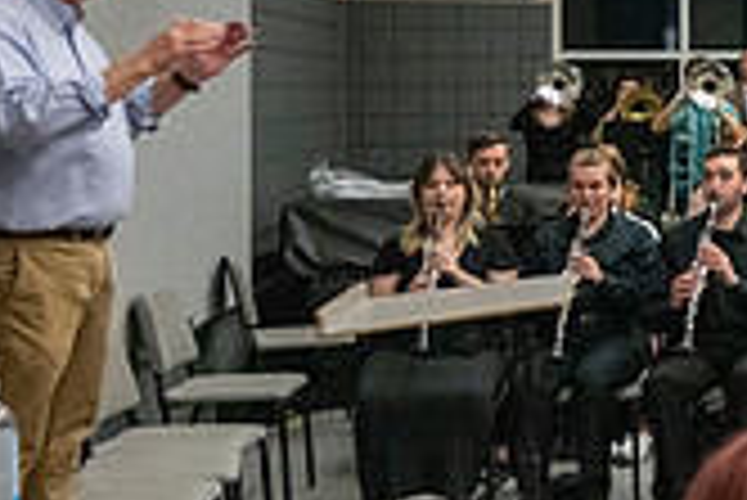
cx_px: 1246
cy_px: 83
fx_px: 1744
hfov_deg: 19.6
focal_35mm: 84
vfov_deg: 16.2
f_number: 4
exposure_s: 1/500
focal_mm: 24
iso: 10000
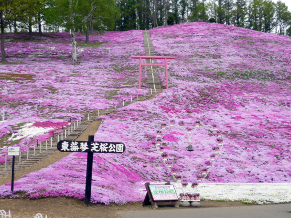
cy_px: 109
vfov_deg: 25.2
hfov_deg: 33.2
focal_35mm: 58
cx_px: 146
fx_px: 488
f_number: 3.5
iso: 100
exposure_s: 1/125
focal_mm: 9.6
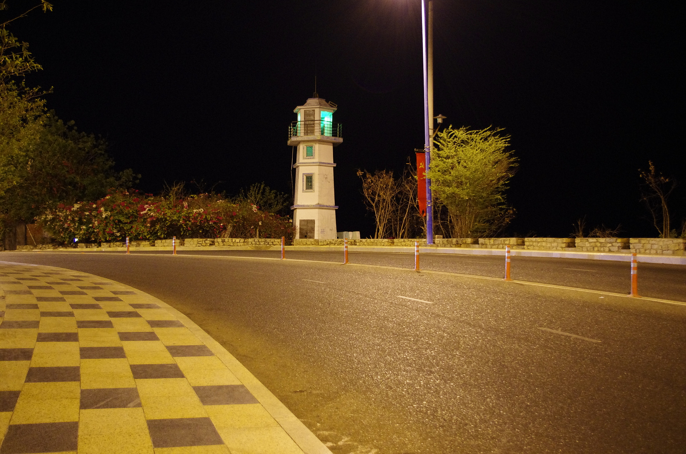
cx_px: 343
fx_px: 749
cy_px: 227
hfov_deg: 49.2
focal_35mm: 39
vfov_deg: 33.7
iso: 2500
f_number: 4
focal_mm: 26.25
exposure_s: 1/8
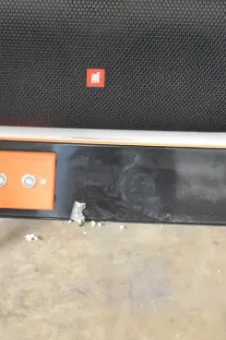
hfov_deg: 14.6
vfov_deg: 20.3
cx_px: 80
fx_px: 879
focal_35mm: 93
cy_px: -77
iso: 6400
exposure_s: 1/80
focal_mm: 25
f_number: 4.5
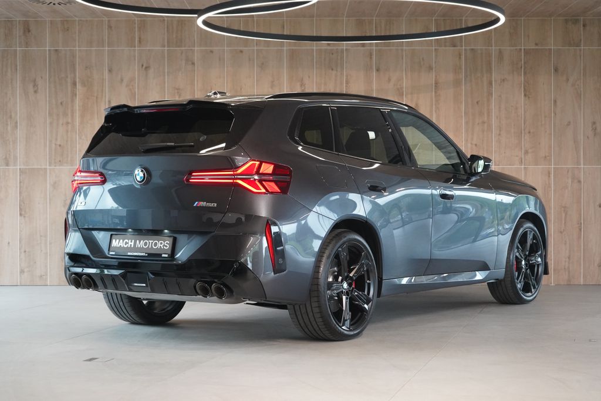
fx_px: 1119
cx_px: 300
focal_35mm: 67
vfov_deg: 20.3
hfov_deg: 30.1
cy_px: 200
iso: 6400
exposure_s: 1/160
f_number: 5.6
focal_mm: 67
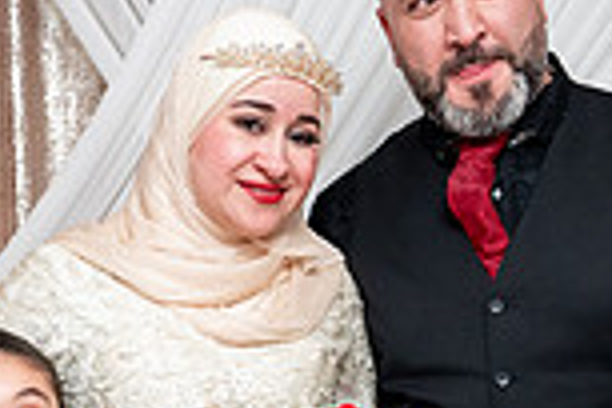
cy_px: 538
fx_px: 1547
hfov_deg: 22.1
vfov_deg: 14.4
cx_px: 116
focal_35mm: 91
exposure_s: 1/160
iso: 2500
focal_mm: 24
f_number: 2.8
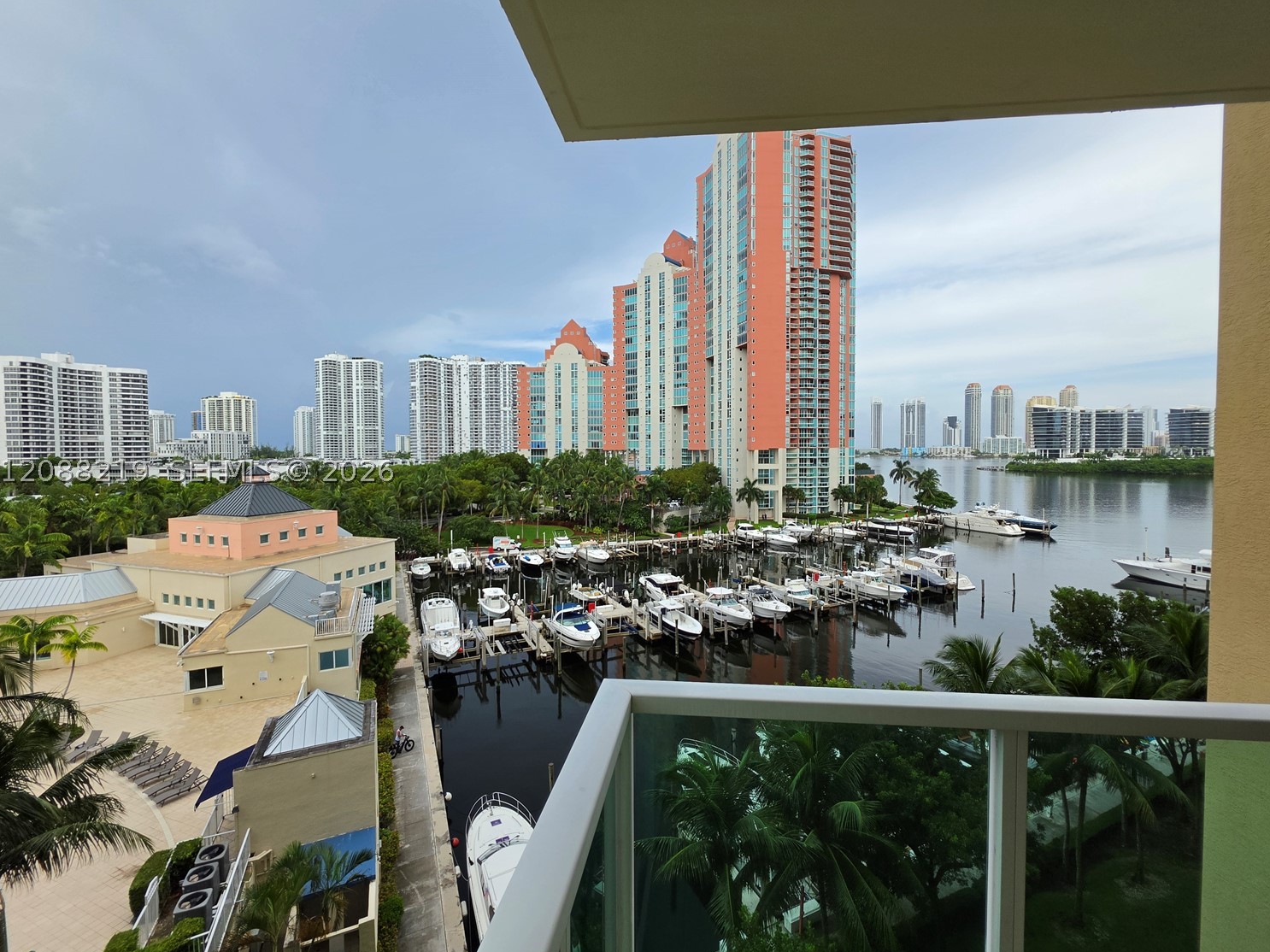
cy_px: 471
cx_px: 656
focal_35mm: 14
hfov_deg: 102.0
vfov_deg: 85.7
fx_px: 514
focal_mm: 2.2
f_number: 1.9
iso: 32
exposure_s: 1/1022
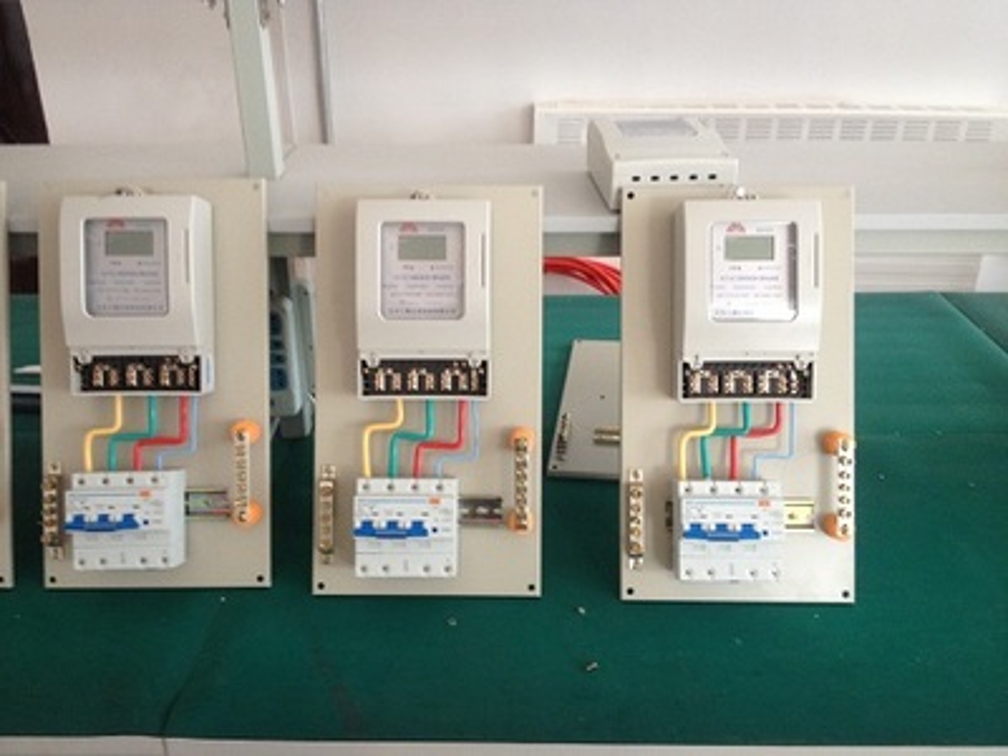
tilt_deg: -28.2
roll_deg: -0.7
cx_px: 504
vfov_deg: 40.7
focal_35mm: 35
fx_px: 1019
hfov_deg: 52.6
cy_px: 378
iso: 100
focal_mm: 4.28
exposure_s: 1/20
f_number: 2.4
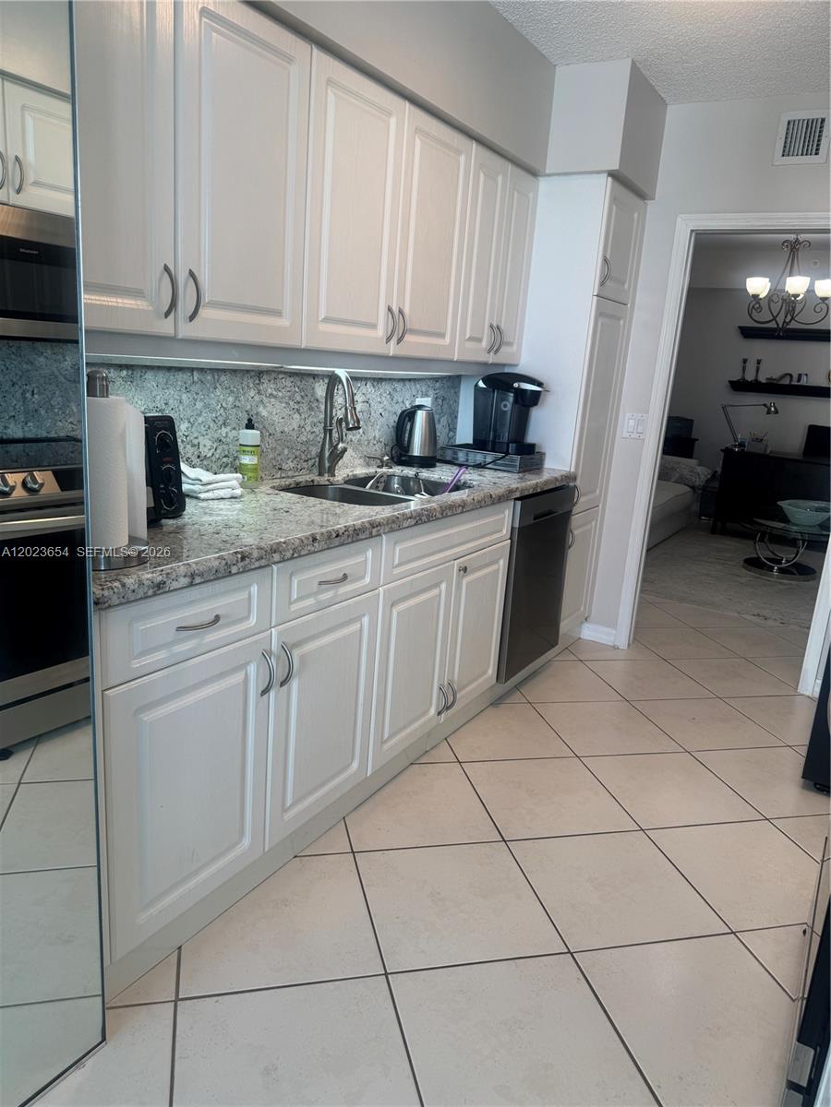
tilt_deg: -13.8
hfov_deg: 56.8
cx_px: 416
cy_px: 554
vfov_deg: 71.6
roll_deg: -3.6
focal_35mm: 24
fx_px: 768
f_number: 1.78
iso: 64
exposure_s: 1/156
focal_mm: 6.76
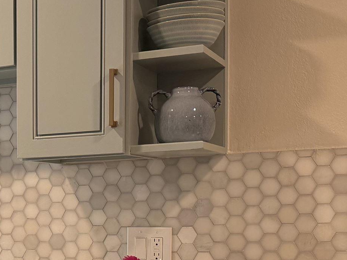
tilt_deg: -2.7
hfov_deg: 22.5
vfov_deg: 18.0
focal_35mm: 80
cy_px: 257
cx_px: -68
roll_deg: +1.0
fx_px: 802
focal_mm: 6.76
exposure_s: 1/120
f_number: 1.78
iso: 200
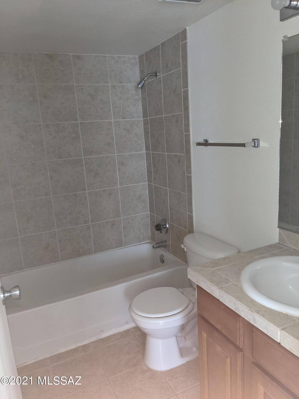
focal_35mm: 27
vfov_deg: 65.3
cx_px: 150
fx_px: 311
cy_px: 200
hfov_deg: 51.4
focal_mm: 4.38
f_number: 1.73
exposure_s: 1/40
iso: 627
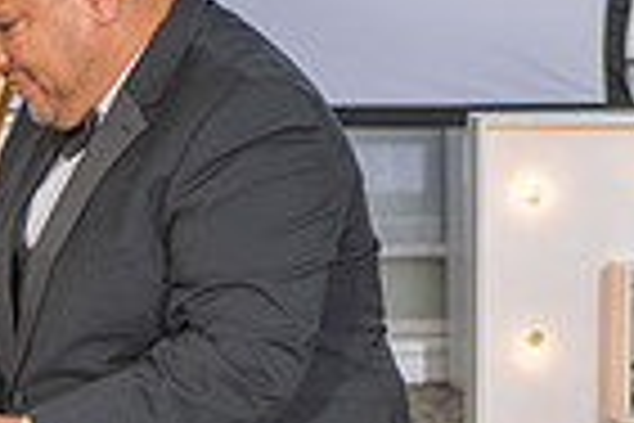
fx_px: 5072
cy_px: 574
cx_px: -315
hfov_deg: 7.0
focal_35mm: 288
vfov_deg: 4.7
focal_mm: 70
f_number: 3.5
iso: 500
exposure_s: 1/200
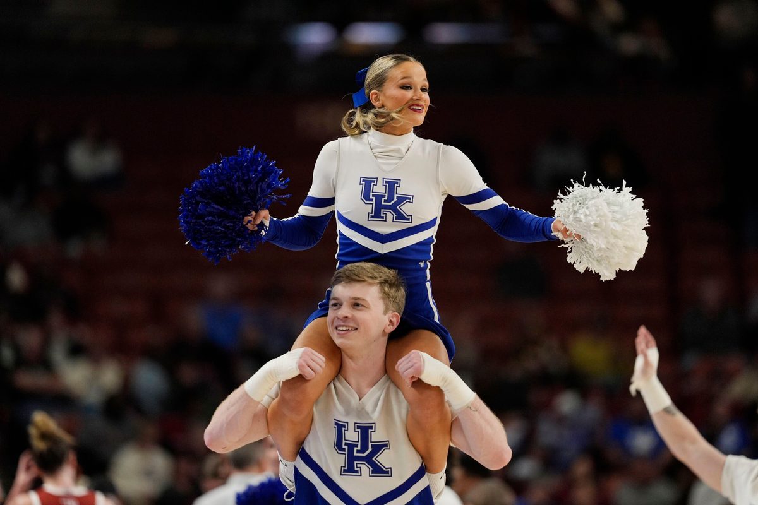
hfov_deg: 6.9
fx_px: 6316
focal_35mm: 300
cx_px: 379
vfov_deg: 4.6
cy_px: 252
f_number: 2.8
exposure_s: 1/1600
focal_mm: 300
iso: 2000
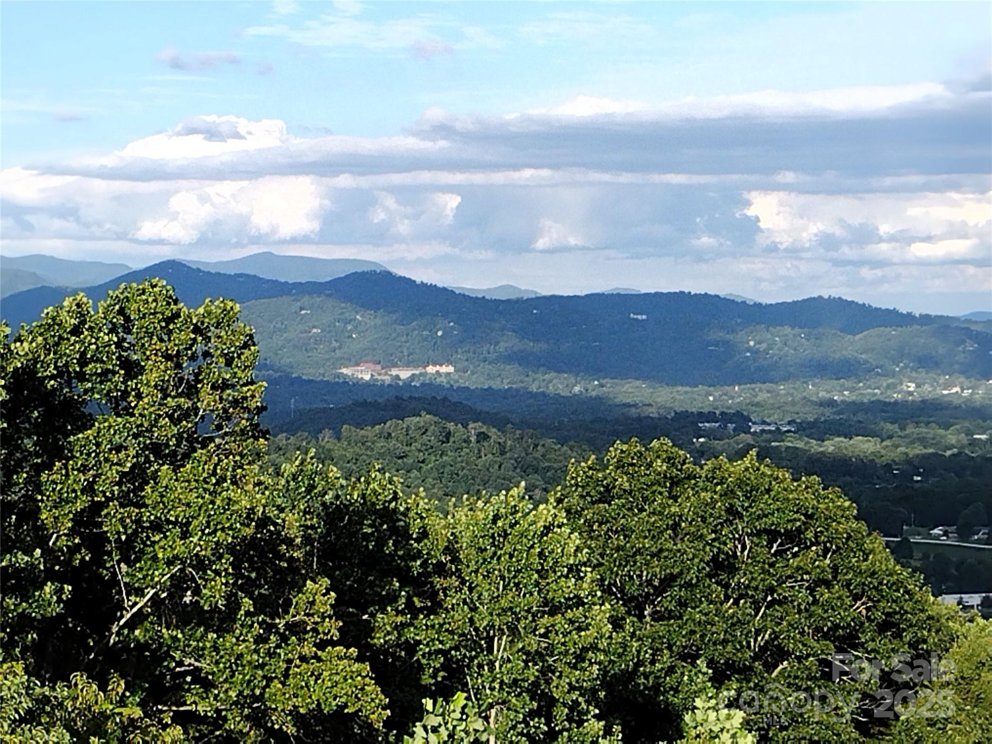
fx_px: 774
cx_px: 496
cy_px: 372
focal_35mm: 27
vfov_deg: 51.4
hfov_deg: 65.3
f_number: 1.7
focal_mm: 4.71
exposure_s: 1/1672
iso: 100
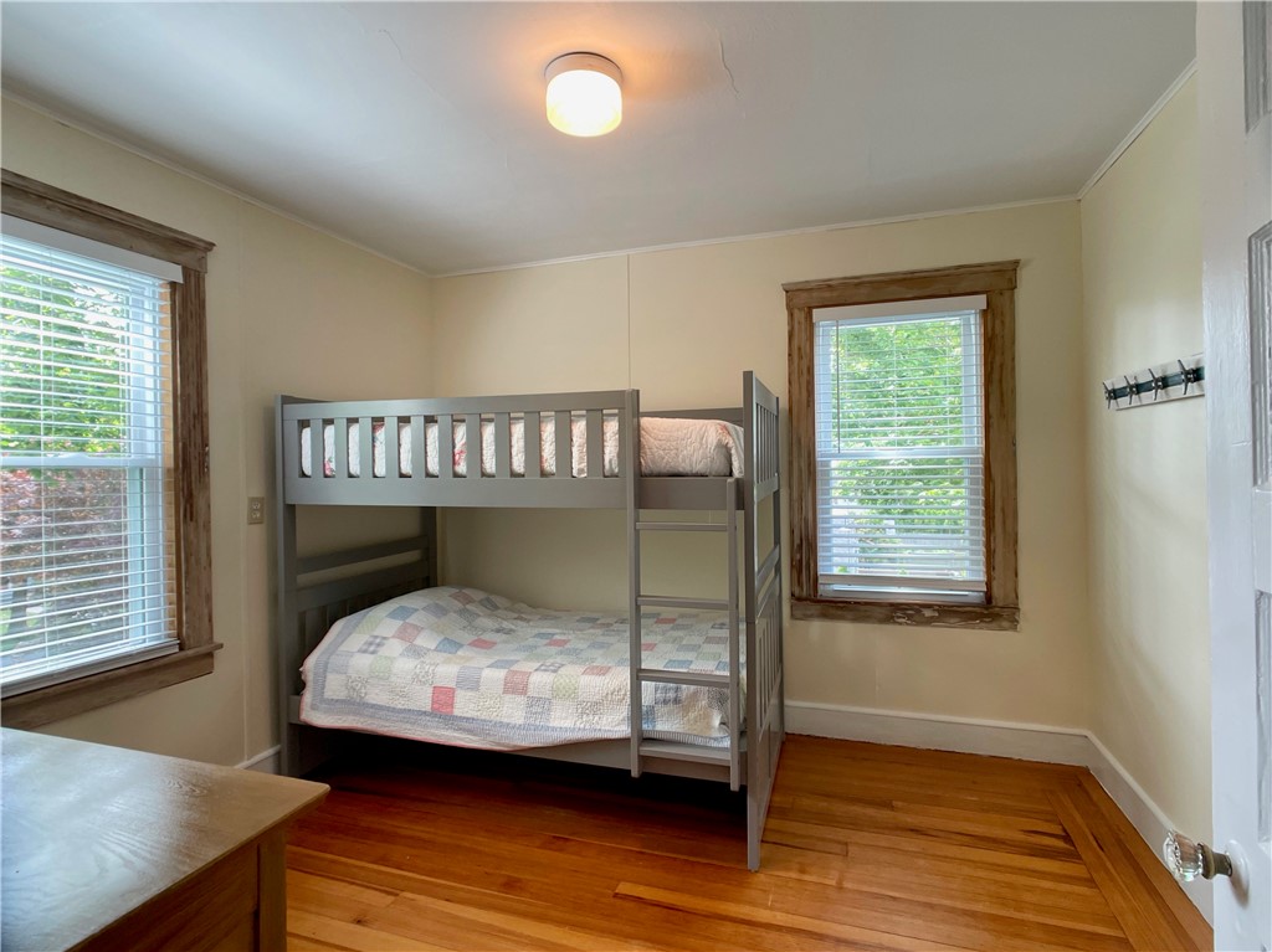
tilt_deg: +1.5
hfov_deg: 67.3
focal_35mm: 26
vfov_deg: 53.0
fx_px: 955
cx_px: 636
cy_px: 476
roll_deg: +0.8
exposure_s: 1/120
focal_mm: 4.2
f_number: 1.6
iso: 125
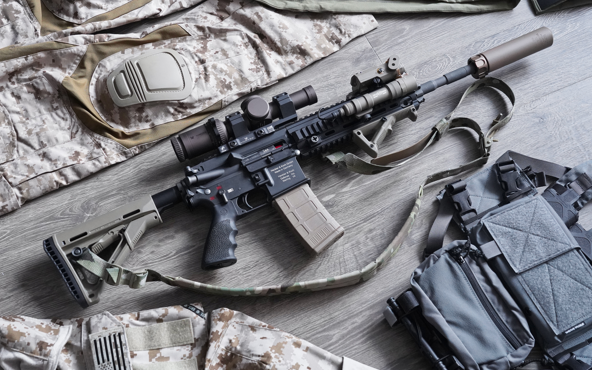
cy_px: 174
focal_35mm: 49
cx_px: 296
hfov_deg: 41.1
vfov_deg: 26.3
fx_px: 791
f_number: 8
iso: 8000
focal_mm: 48
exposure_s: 1/50
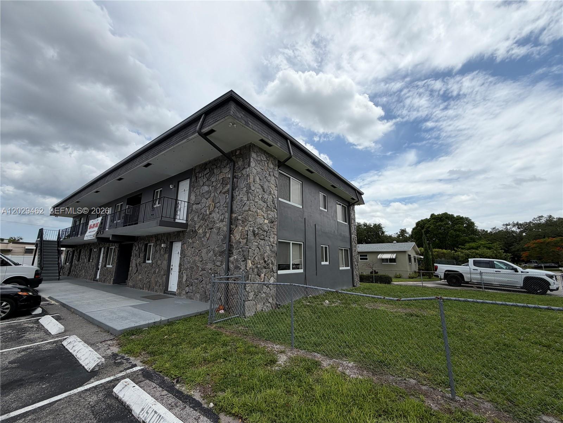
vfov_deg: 85.7
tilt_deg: +12.3
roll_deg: -0.2
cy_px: 212
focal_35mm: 14
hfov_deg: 102.1
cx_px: 282
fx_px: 228
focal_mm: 2.22
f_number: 2.2
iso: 20
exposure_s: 1/1235
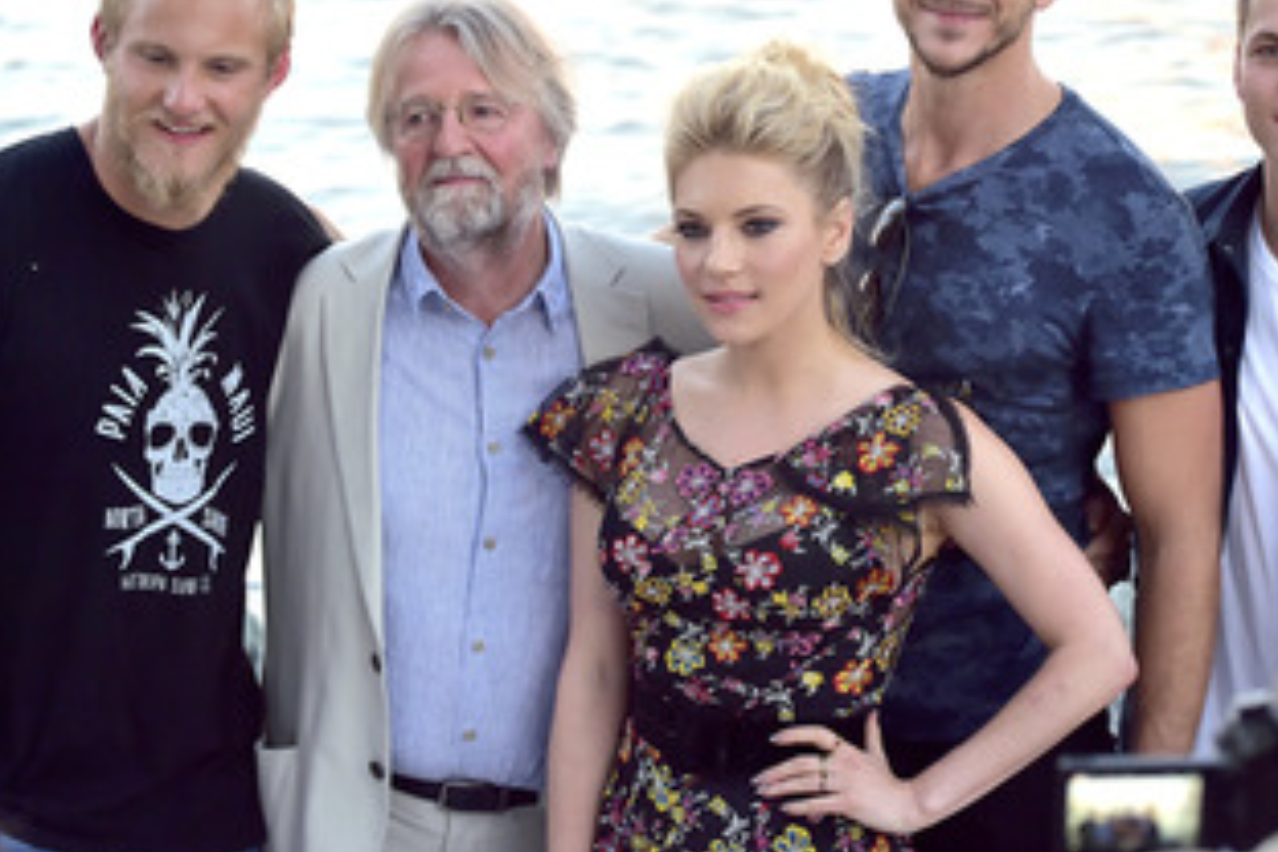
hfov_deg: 20.2
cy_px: 377
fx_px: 3585
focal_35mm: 101
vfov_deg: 13.5
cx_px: 729
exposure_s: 1/160
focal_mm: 70
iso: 400
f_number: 5
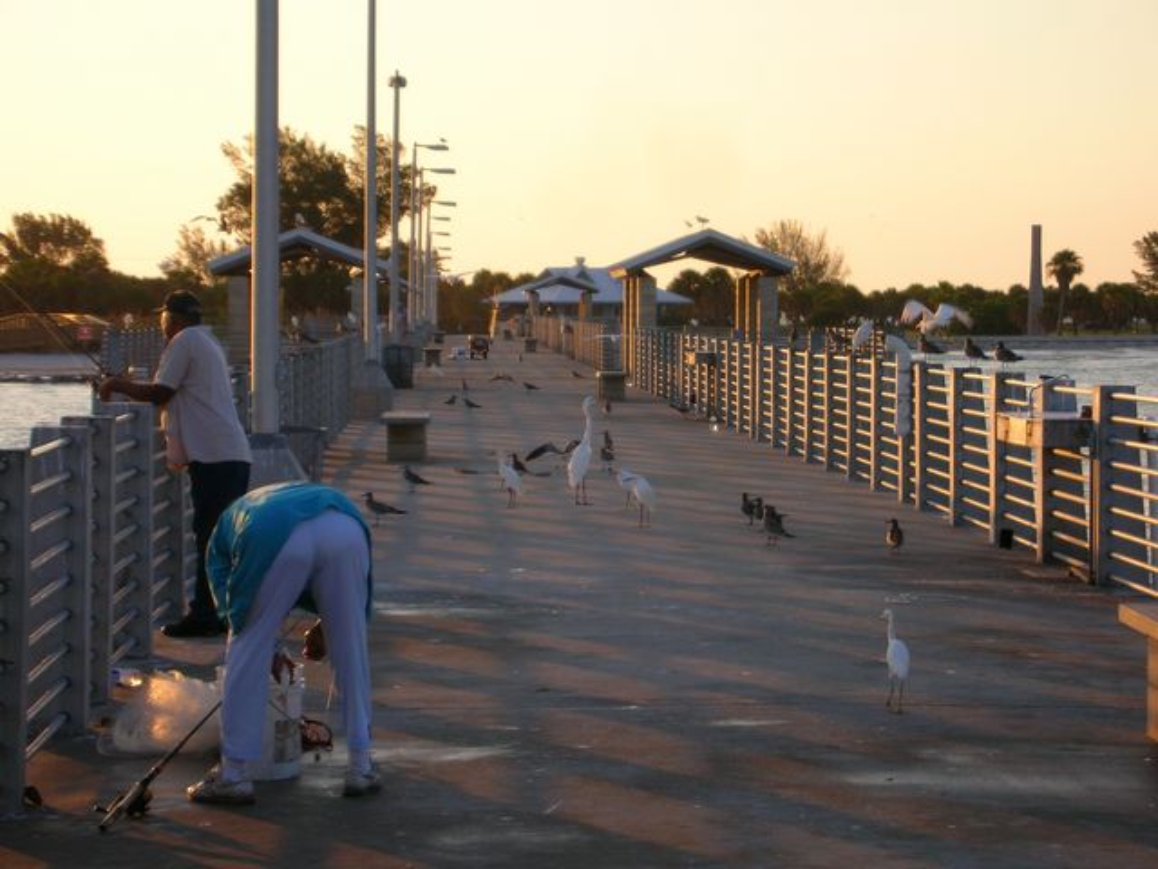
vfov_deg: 14.1
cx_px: 579
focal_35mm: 105
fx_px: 3513
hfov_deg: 18.7
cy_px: 434
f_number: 5.4
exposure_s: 1/118
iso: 50
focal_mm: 17.4
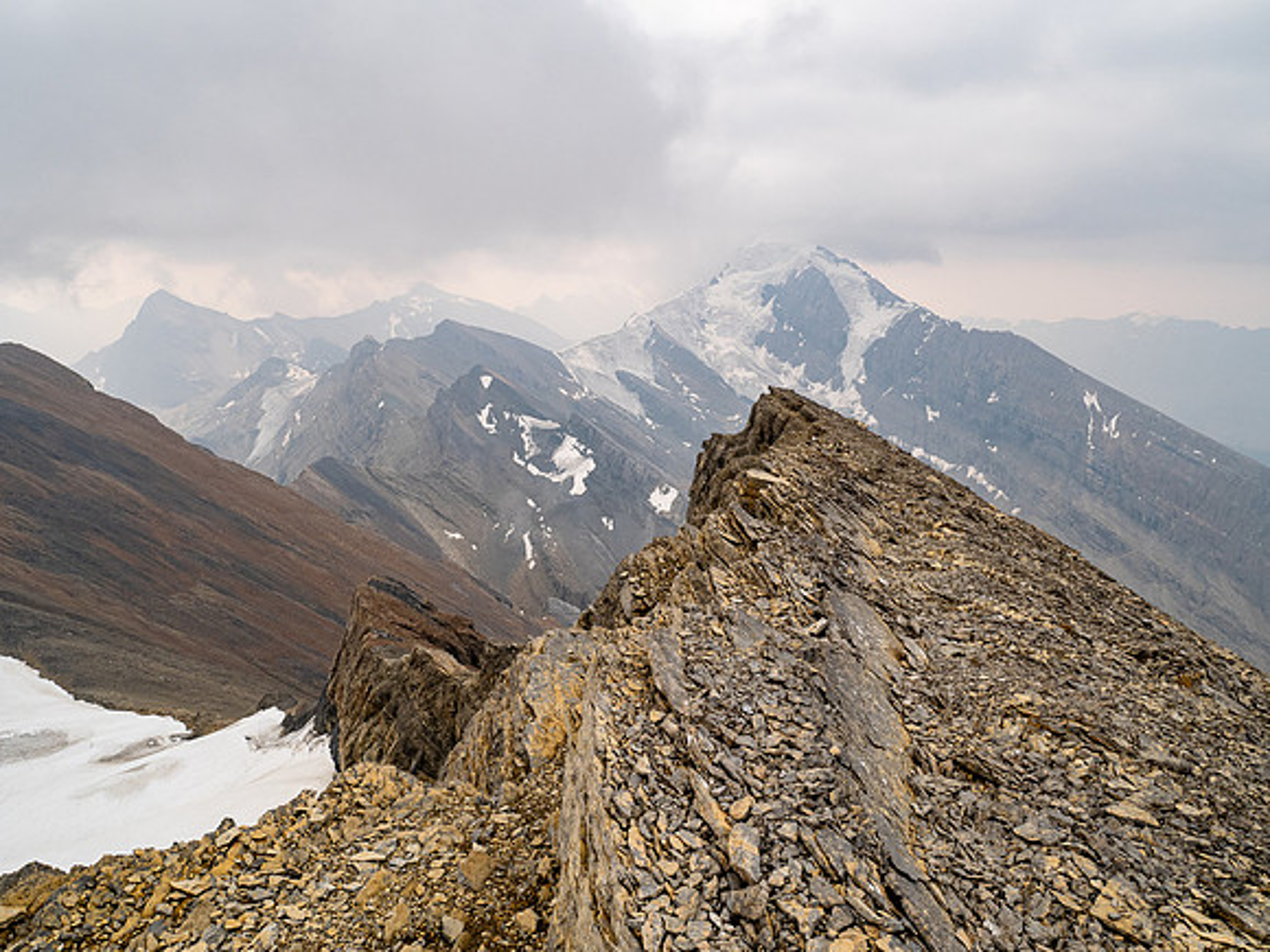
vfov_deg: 56.8
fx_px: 881
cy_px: 476
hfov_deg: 71.6
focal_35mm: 24
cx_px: 635
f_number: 8
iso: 200
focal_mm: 12
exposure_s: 1/250
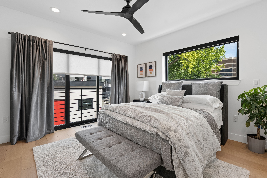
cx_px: 134
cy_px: 89
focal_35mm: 16
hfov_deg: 96.7
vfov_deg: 73.8
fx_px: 119
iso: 320
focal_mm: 16
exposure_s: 1/125
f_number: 8
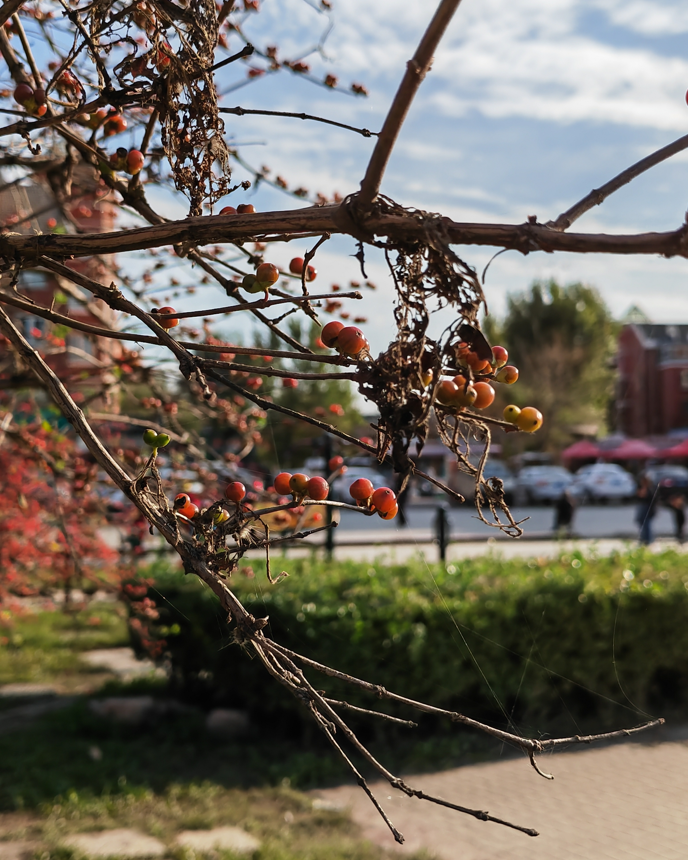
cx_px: 345
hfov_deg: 31.5
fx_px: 1222
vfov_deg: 38.8
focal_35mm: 48
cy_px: 454
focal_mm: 5.52
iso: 102
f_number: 1.9
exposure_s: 1/3196
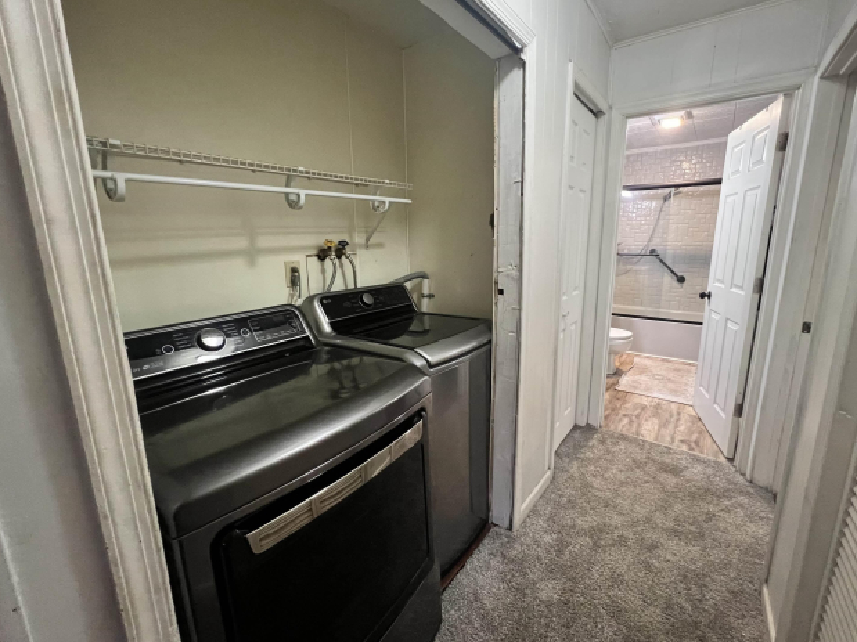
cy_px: 313
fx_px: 347
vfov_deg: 85.6
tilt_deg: -12.9
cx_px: 438
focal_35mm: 14
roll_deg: +0.3
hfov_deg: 102.1
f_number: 1.8
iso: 800
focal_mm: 1.57
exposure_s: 1/40
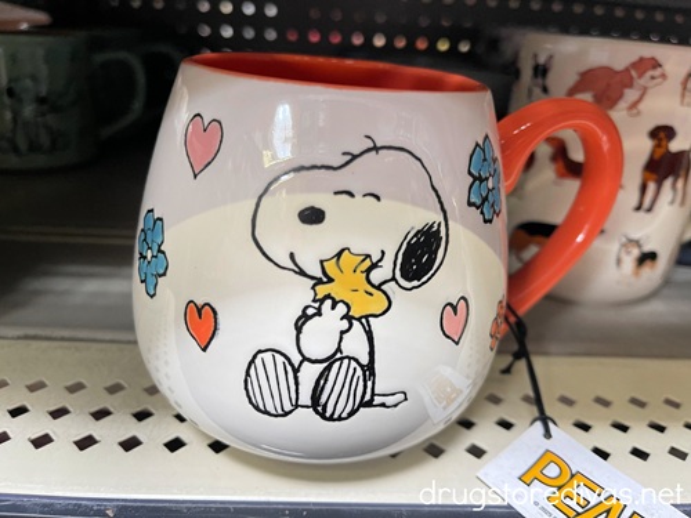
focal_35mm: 25
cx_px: 346
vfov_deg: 54.9
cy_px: 259
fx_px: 499
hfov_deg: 69.4
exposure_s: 1/100
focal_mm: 5.1
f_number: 1.6
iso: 125
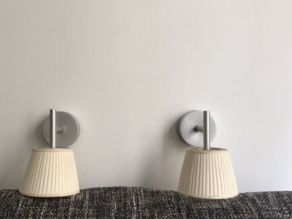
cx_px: 113
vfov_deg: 31.4
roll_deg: -3.0
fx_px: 388
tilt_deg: -6.0
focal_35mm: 46
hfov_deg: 41.0
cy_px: 129
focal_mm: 3.3
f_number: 2.4
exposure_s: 1/33
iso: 80
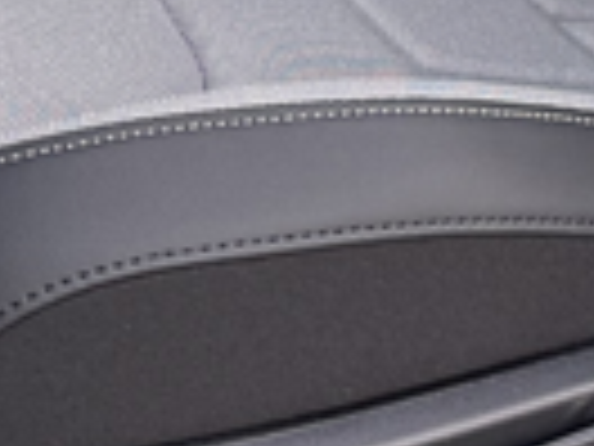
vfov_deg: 7.5
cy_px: -966
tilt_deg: -16.9
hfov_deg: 11.6
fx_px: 2934
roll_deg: -1.6
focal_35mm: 171
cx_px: 261
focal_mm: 6.76
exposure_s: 1/277
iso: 64
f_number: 1.78
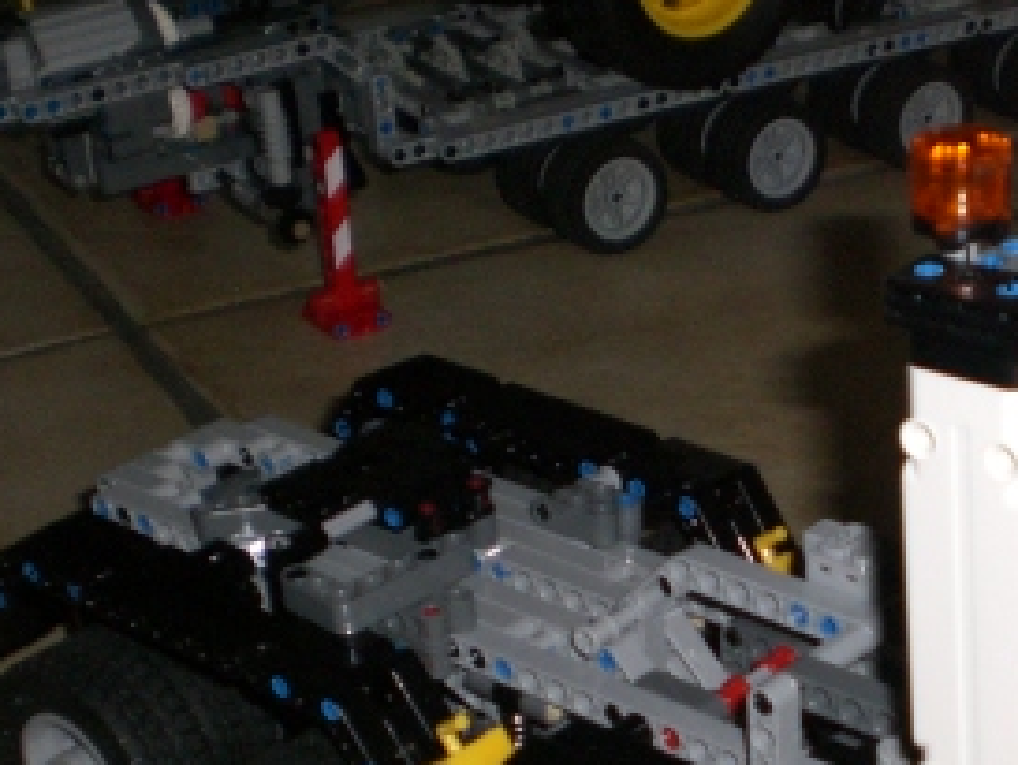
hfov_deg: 21.4
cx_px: 943
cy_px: 735
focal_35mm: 89
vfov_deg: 16.3
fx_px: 2618
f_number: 3.1
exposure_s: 1/60
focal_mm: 6.3
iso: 200
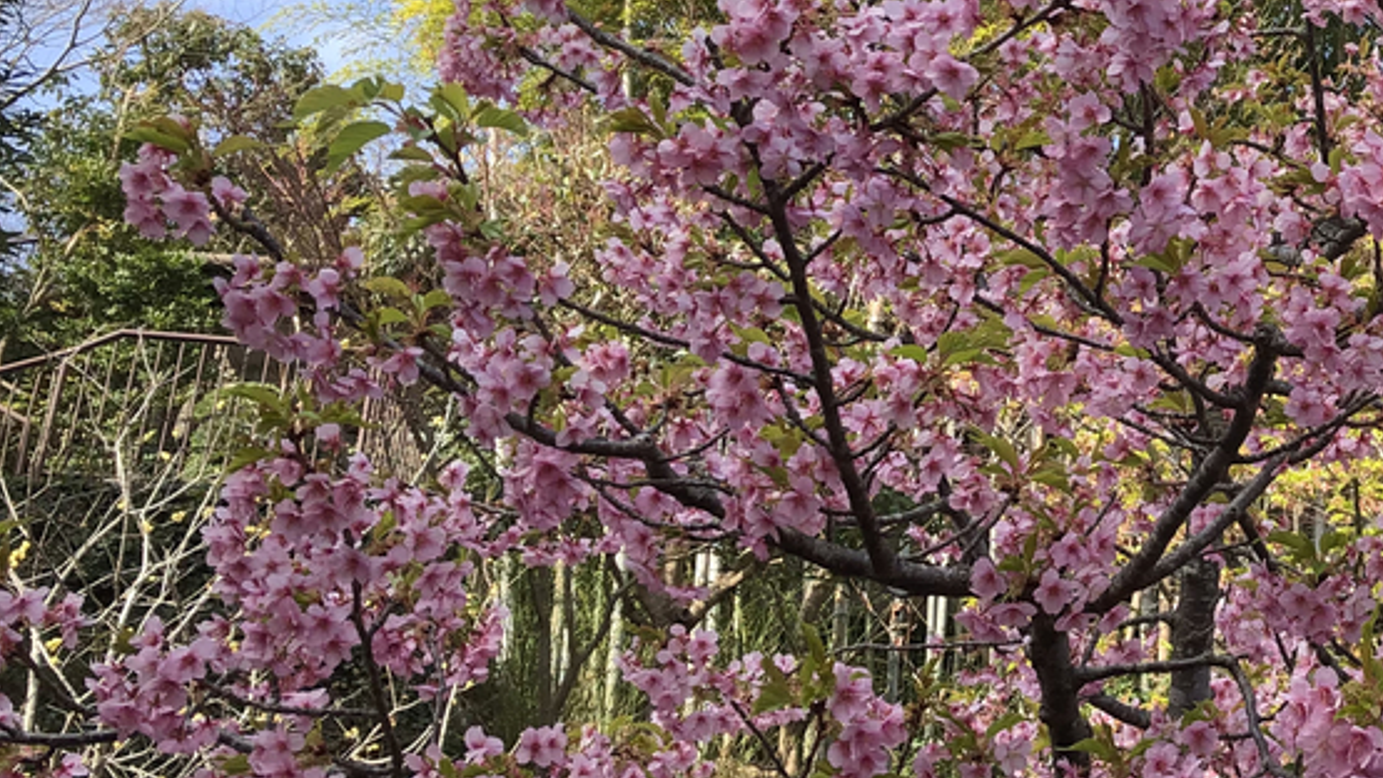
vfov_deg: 18.1
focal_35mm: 66
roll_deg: +3.3
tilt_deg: +29.6
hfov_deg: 29.4
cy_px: 180
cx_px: 1445
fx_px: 2420
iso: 20
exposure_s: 1/623
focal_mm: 3.99
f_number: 1.8
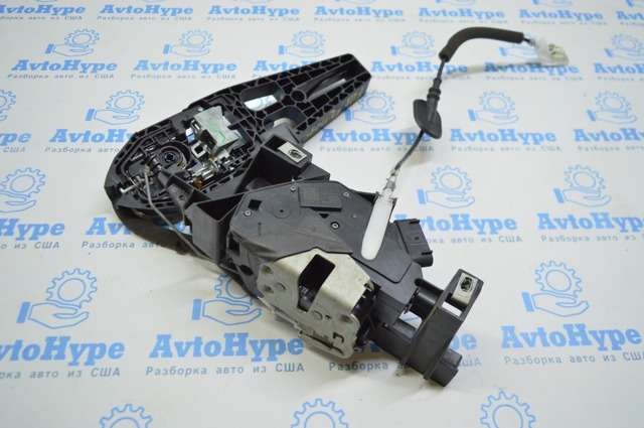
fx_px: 536
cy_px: 214
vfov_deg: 43.5
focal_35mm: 30
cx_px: 322
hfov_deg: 62.0
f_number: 3.5
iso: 400
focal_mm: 20
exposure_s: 1/60
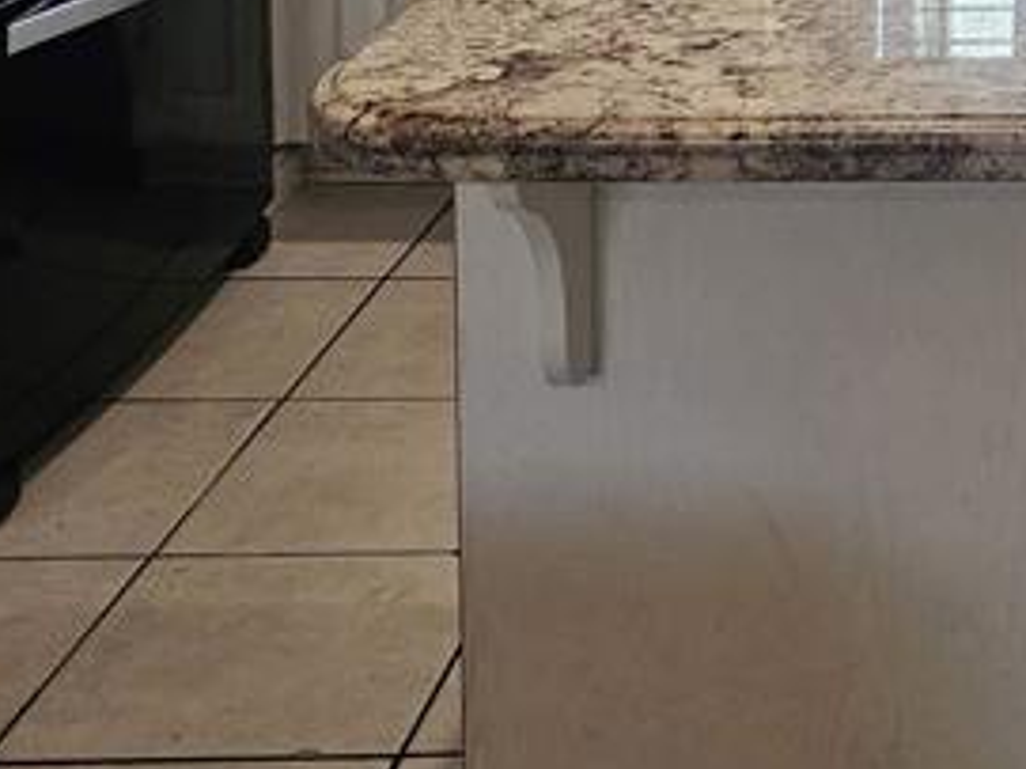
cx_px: 1374
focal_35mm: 87
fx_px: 2577
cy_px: -428
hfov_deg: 20.4
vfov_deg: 15.5
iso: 250
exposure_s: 1/120
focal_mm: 6.3
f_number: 1.7
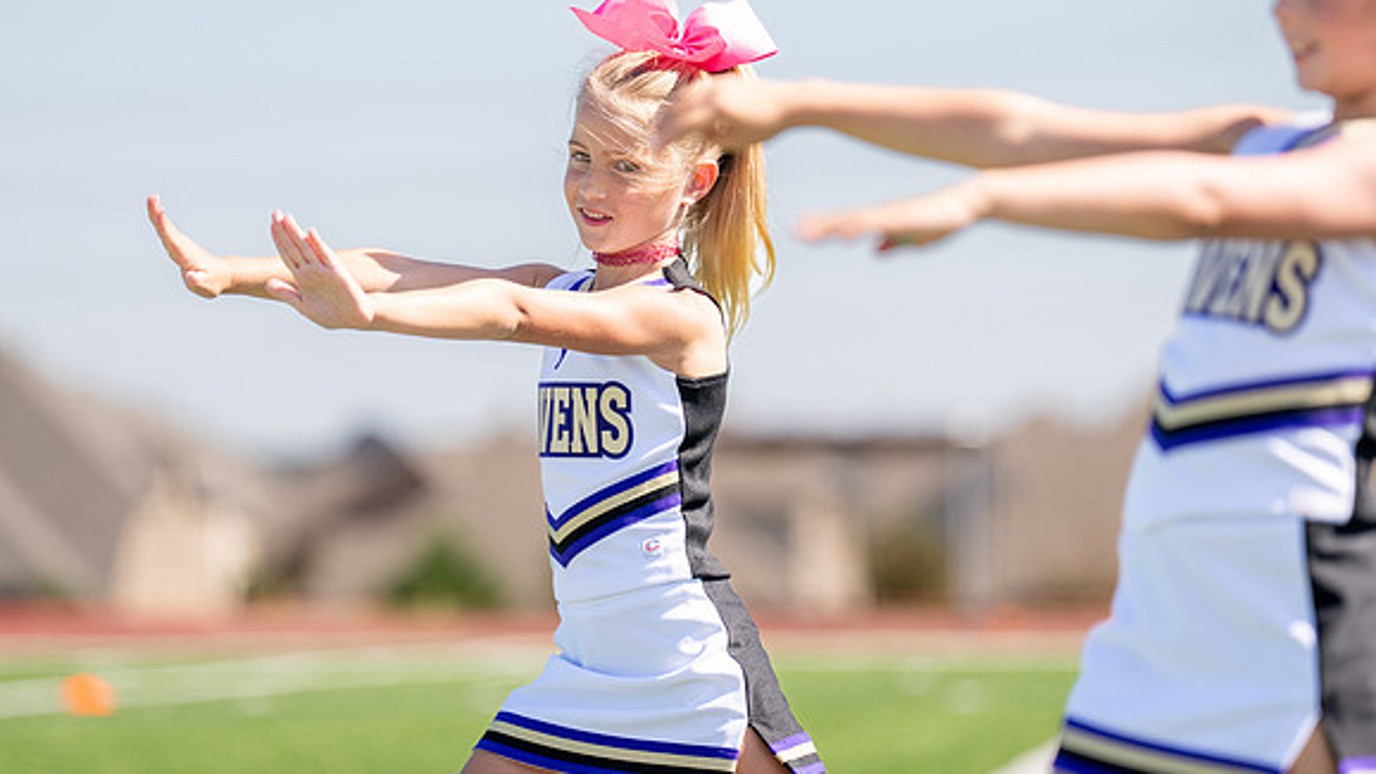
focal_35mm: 240
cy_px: 376
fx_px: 8756
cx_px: 712
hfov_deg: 9.0
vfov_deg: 5.1
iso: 200
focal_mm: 162
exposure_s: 1/2500
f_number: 2.8
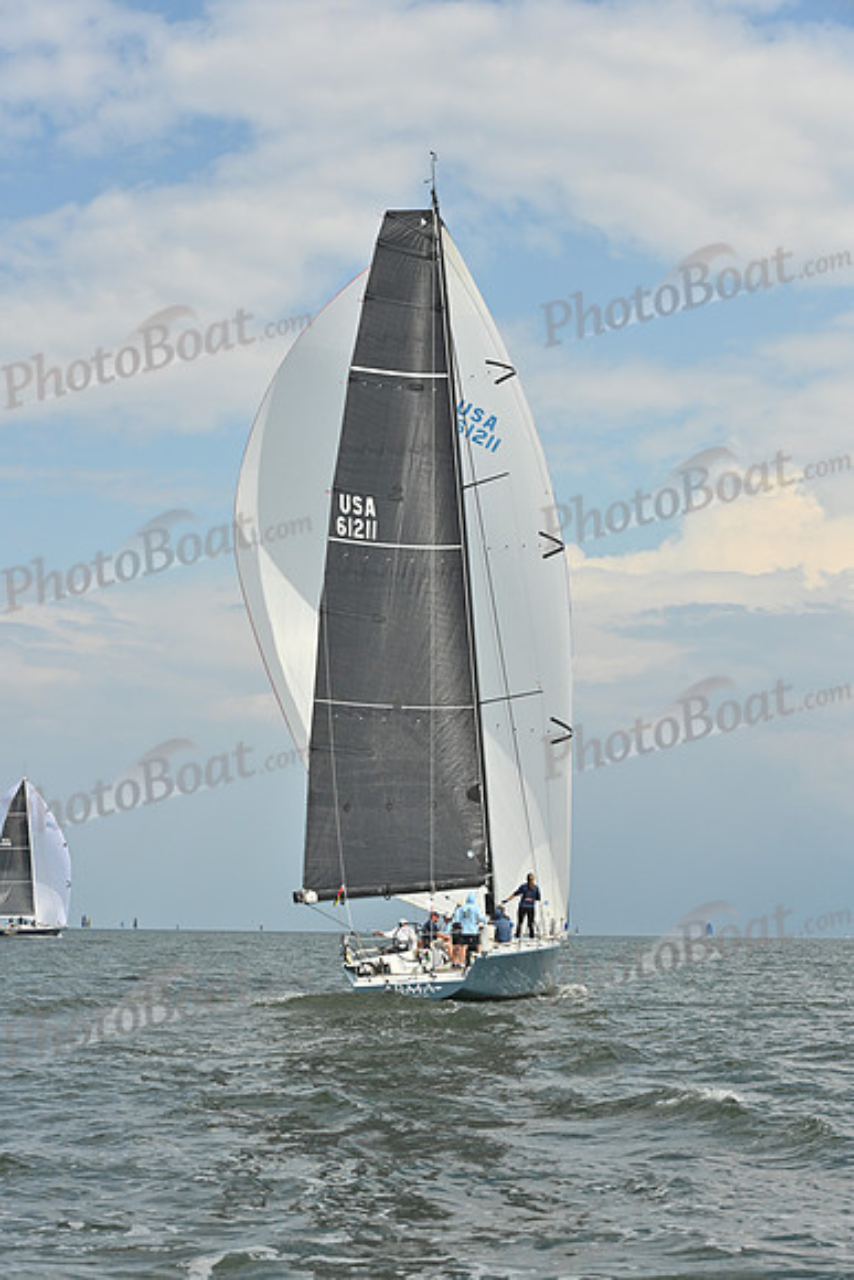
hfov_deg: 19.5
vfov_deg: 28.8
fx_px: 2489
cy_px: 640
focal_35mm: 70
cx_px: 427
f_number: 8
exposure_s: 1/1600
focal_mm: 70
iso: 320
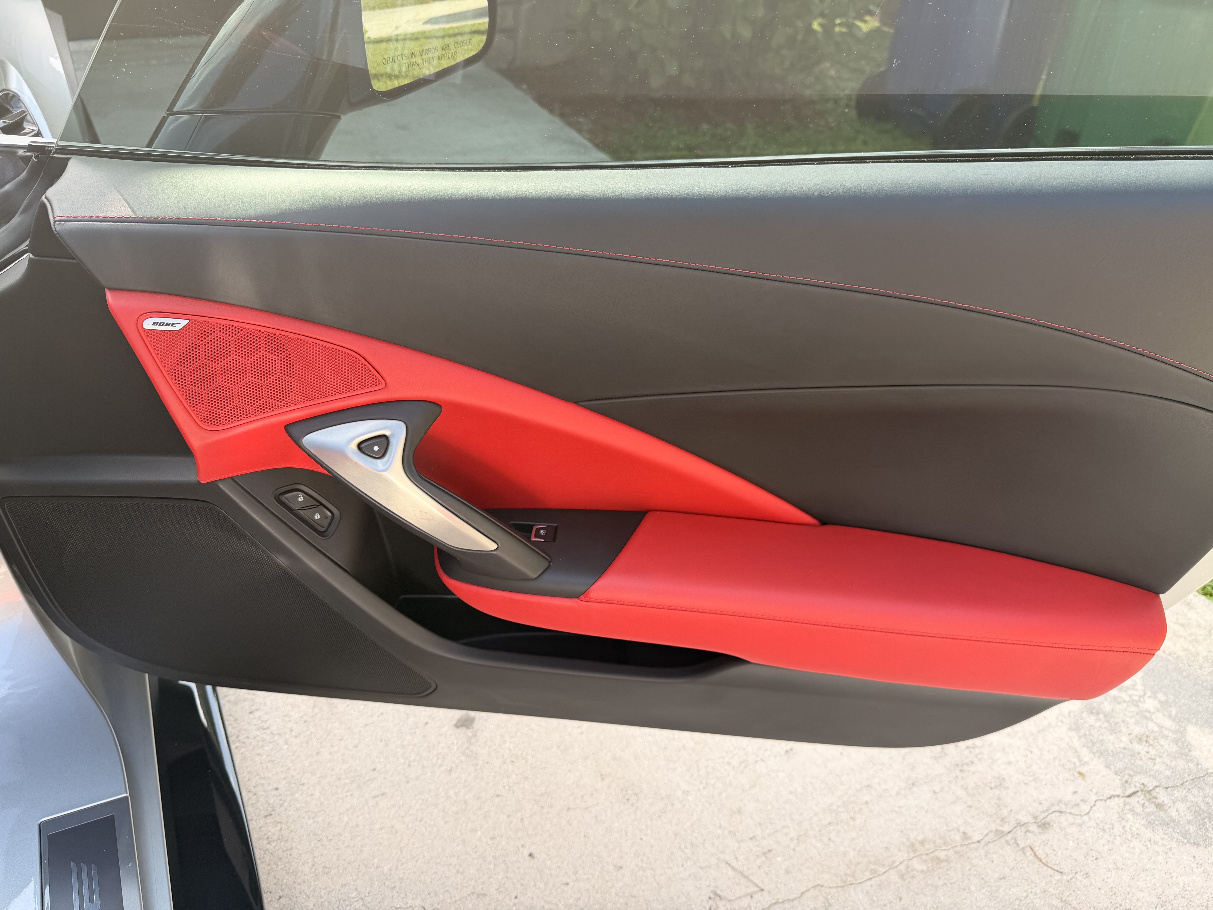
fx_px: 841
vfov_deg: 56.8
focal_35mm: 24
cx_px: 606
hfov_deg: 71.6
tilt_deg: -34.3
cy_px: 455
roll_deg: -1.5
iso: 80
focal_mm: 6.76
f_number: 1.78
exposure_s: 1/433
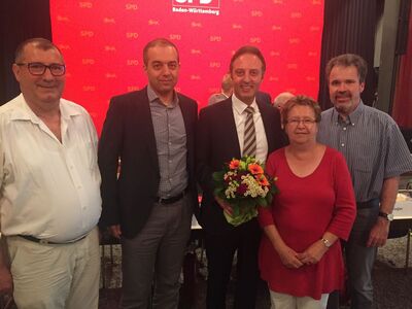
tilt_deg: -7.6
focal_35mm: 29
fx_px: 345
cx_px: 206
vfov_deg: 48.2
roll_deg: -2.0
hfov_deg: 61.7
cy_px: 154
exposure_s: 1/33
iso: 320
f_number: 2.2
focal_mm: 4.15
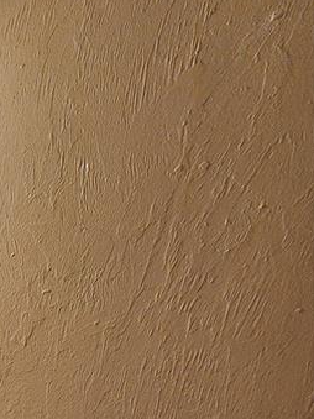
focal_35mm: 46
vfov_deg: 28.8
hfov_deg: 21.5
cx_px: -240
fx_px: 557
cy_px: 608
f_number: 2.2
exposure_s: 1/60
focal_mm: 2.2
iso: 100
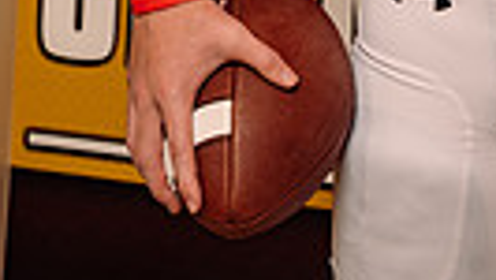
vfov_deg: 8.1
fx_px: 1777
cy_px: -444
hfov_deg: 15.6
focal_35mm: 135
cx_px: 511
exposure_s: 1/200
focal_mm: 38
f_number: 7.1
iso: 320
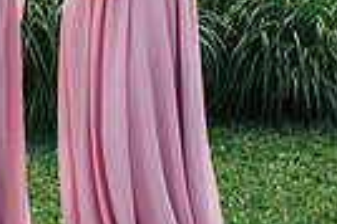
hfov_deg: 11.4
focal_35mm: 171
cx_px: -201
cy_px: -67
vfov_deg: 7.9
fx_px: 1599
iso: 160
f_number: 3.2
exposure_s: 1/640
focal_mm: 35
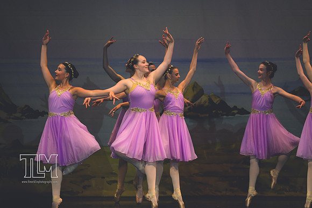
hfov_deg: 6.9
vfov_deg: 4.6
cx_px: 156
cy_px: 104
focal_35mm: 300
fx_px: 2598
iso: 560
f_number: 2.8
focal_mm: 200
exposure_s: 1/500
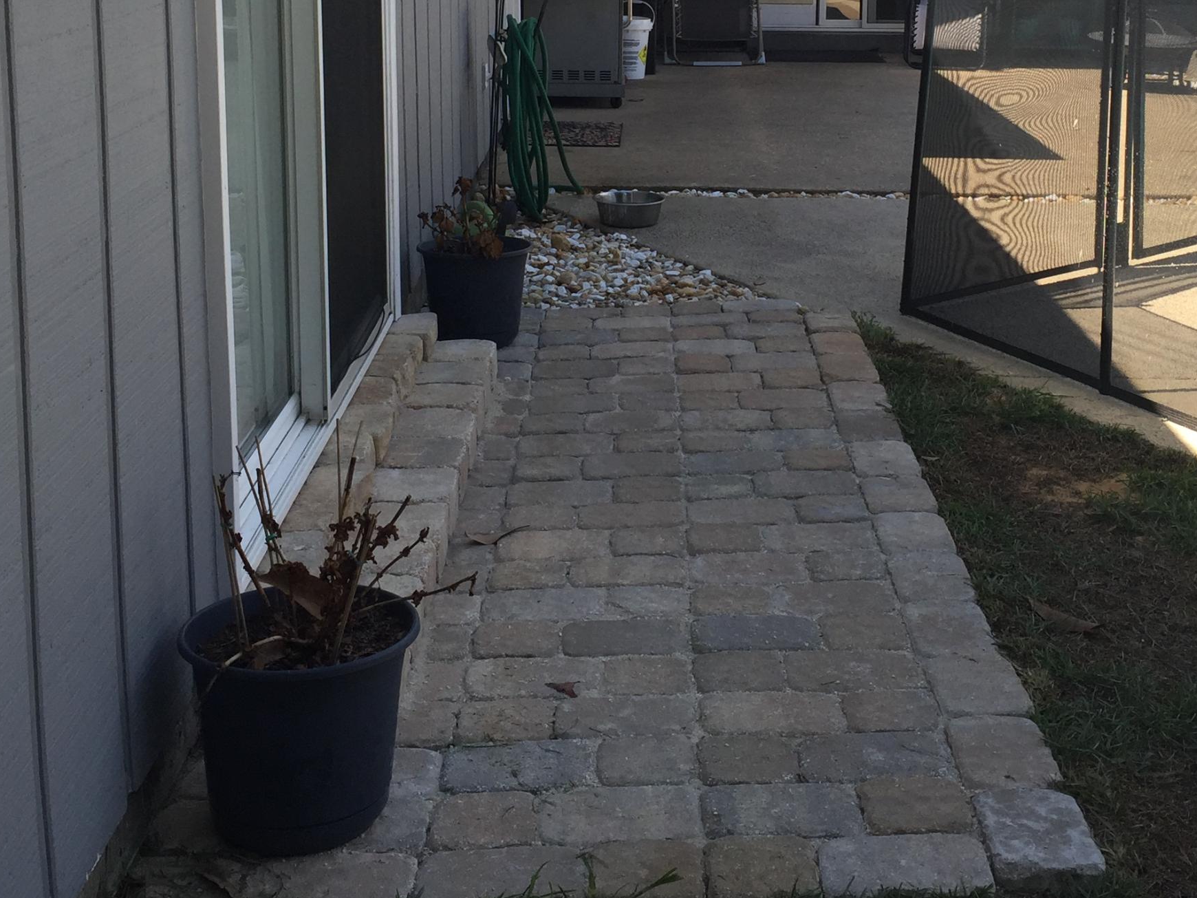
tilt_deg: -10.5
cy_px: 168
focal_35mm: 50
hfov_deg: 38.0
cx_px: 727
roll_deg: -2.1
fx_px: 1729
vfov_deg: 28.4
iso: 32
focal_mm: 4.15
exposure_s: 1/694
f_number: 2.2
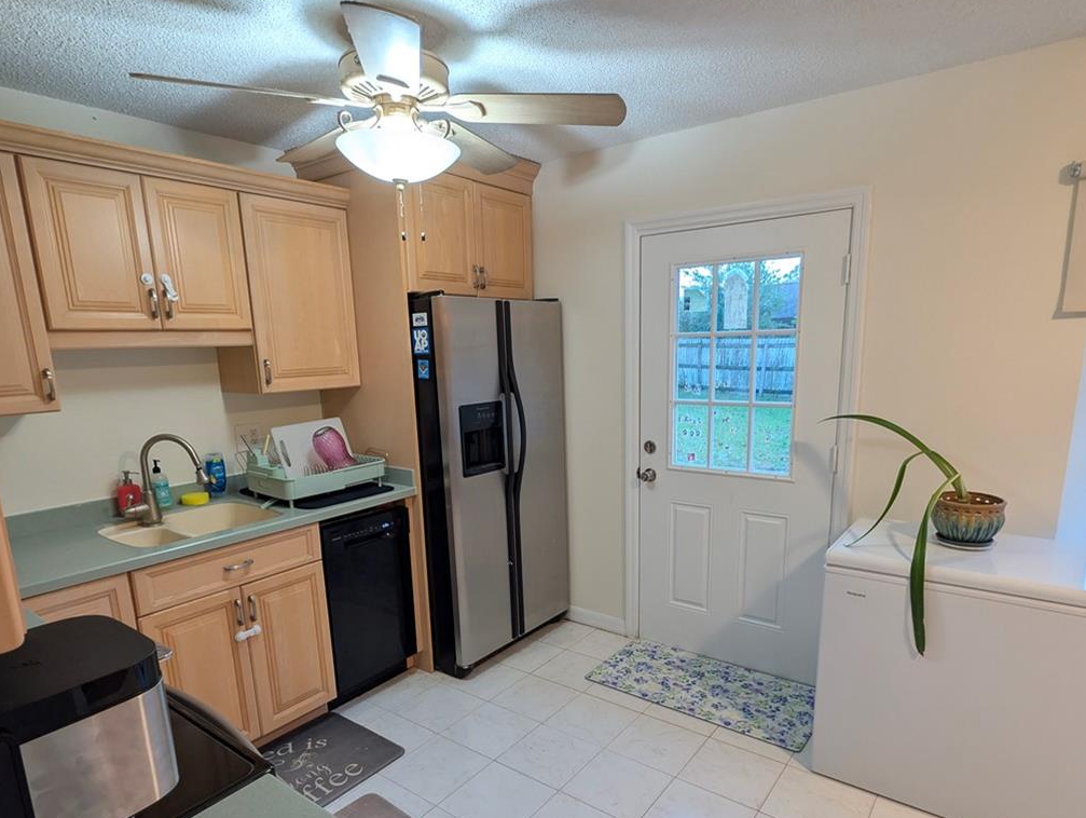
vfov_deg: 68.3
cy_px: 478
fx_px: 597
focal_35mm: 19
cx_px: 546
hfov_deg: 84.6
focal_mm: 2.02
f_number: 1.7
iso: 58
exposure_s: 1/40
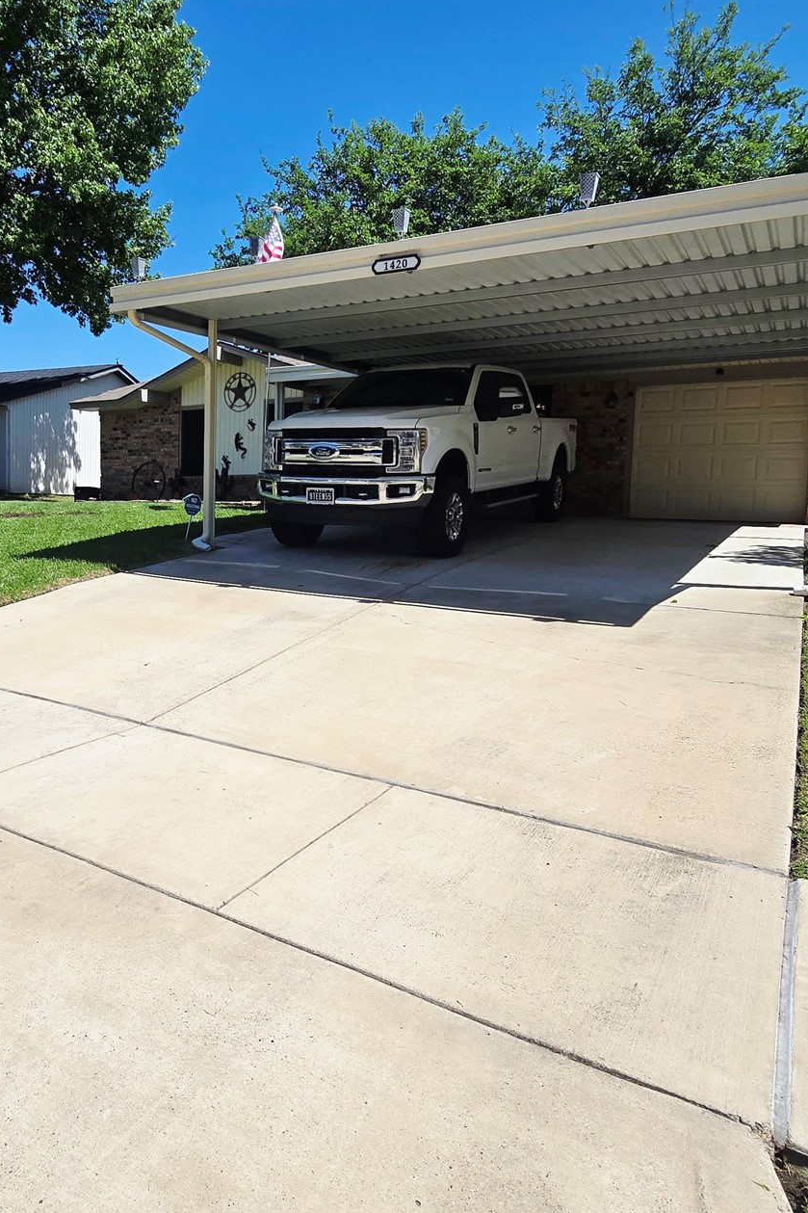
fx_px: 741
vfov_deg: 78.5
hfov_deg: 56.0
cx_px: 267
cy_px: 574
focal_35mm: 22
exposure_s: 1/5000
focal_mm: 2.2
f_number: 2.2
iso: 50
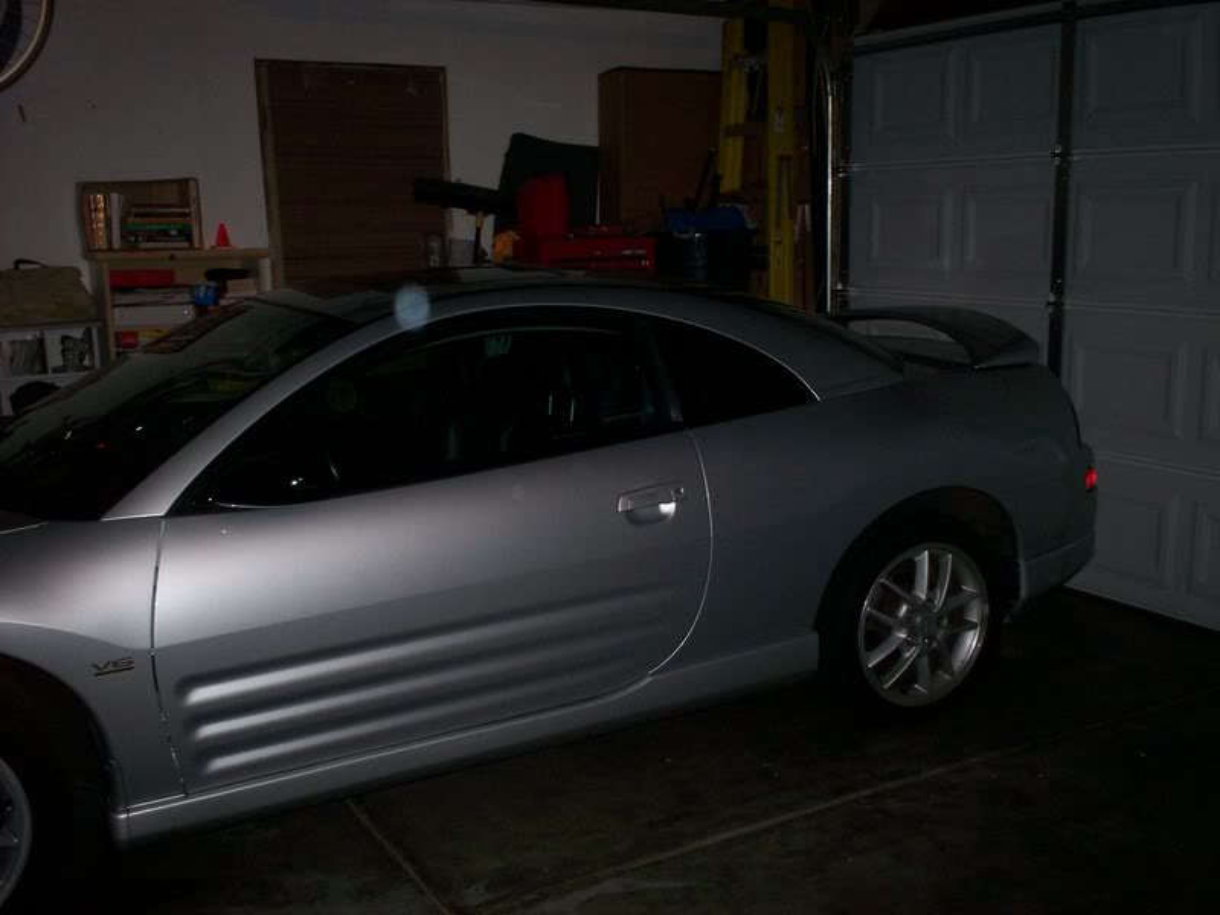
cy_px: 458
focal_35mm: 36
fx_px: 1269
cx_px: 610
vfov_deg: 39.7
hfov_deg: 51.4
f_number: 4.5
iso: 140
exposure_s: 1/60
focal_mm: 6
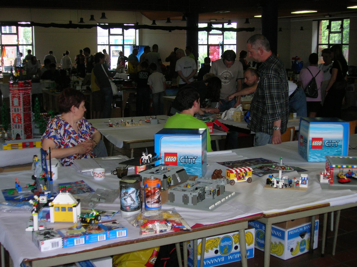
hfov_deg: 41.3
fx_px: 474
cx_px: 178
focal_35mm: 46
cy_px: 134
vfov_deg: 31.5
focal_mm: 7.7
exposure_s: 1/60.1
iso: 86
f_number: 3.2
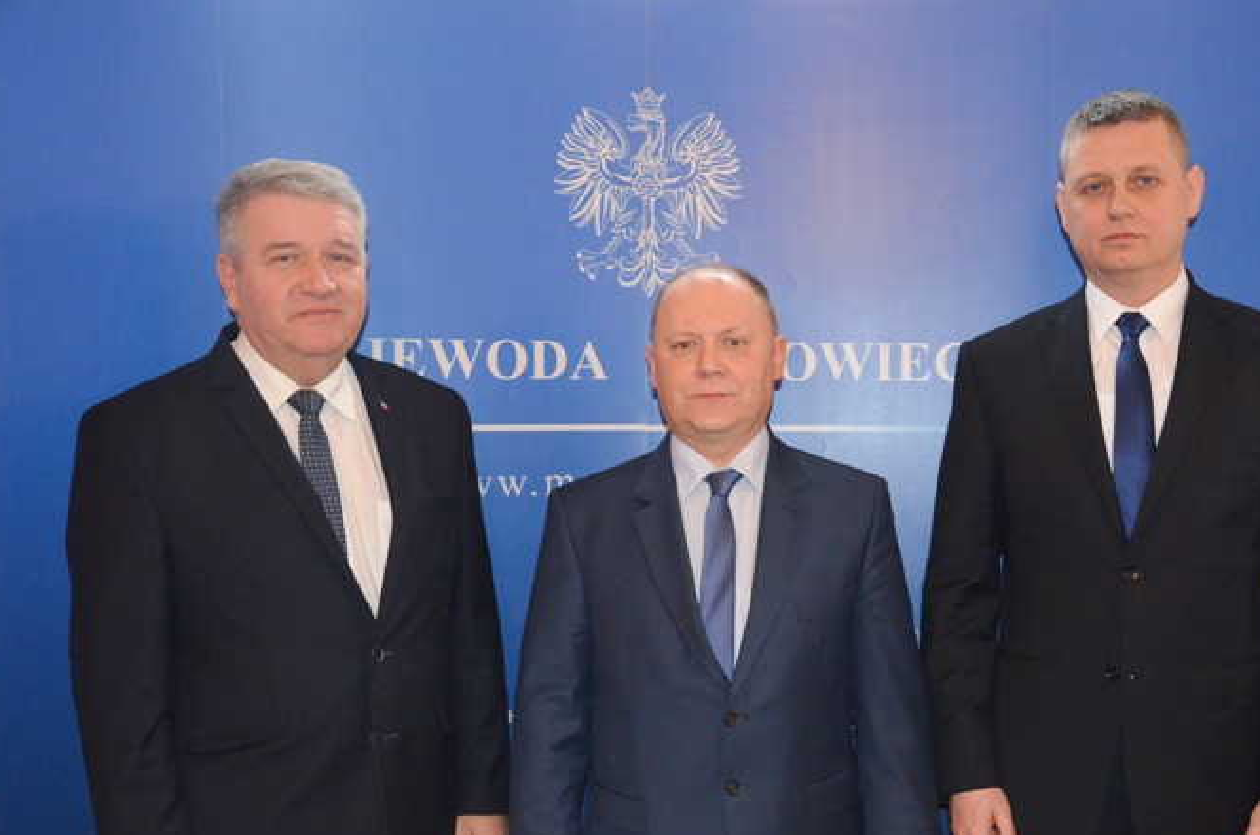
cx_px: 736
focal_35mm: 47
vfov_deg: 28.5
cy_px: 484
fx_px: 1642
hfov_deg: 41.8
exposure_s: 1/60
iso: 3200
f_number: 4
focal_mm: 26
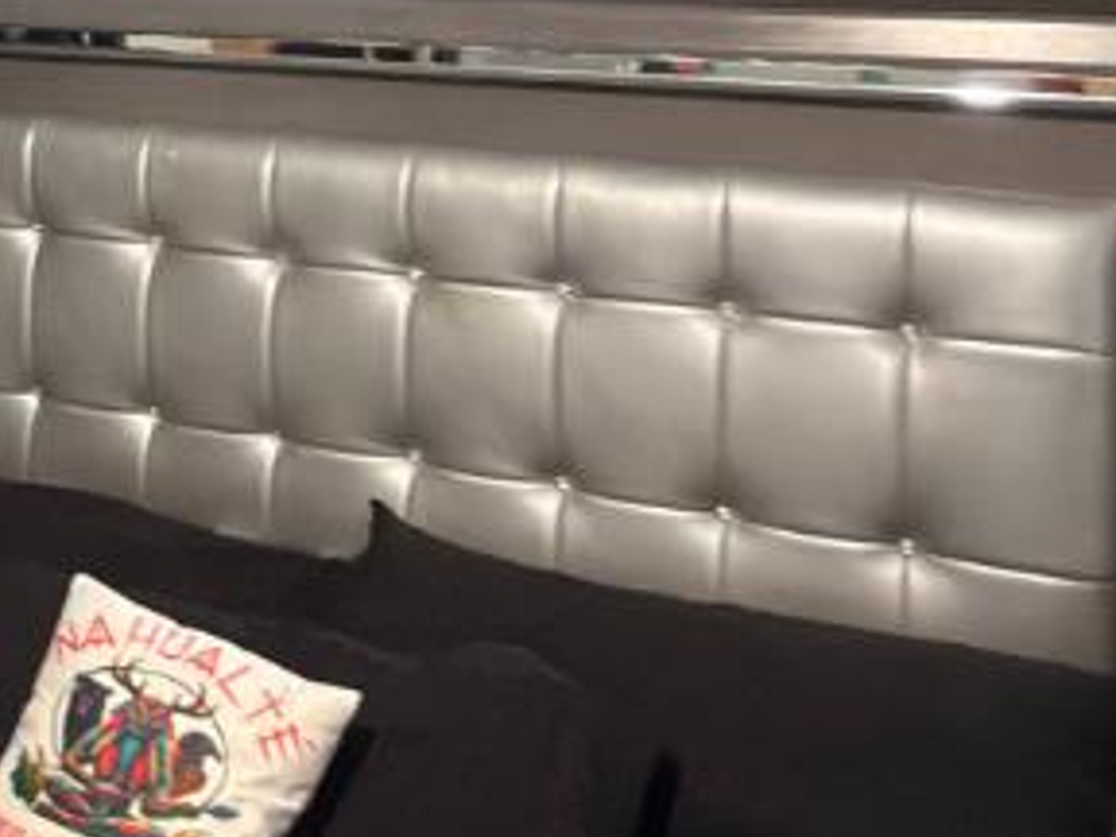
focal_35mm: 73
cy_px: -25
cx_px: -322
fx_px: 2353
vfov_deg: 19.5
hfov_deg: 23.6
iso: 320
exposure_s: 1/30
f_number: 2.2
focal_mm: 2.22
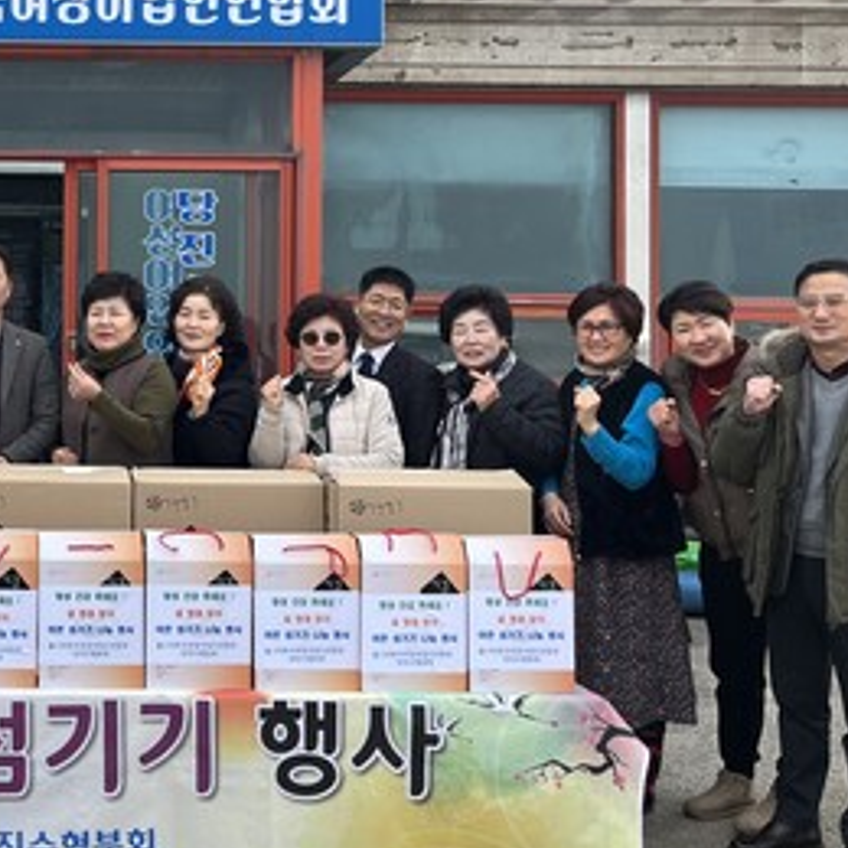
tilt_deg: +1.0
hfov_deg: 29.7
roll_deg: -0.8
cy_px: 277
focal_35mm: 53
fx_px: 1469
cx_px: -26
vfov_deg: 31.9
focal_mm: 5.1
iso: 50
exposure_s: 1/1000
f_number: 1.6
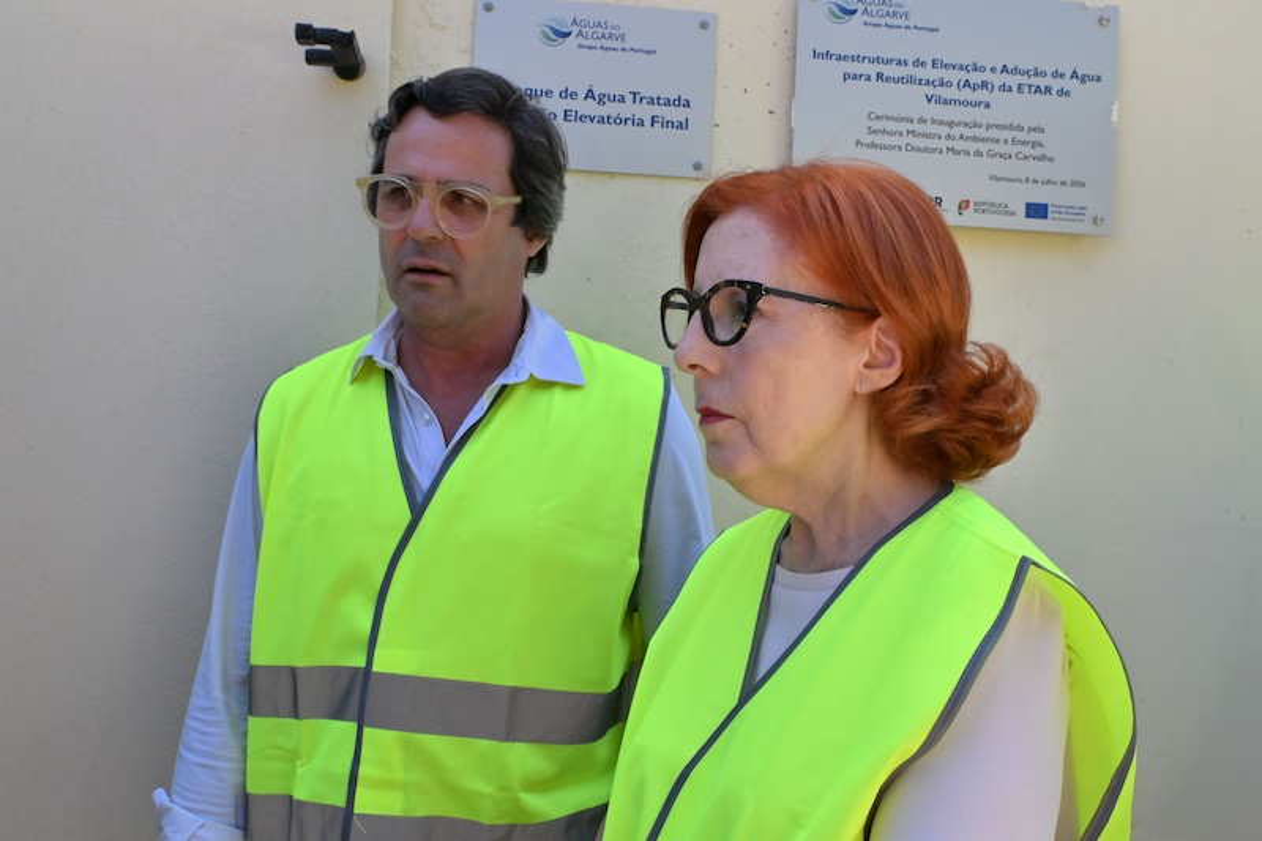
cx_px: 631
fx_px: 1262
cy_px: 420
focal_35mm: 36
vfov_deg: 36.9
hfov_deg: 53.1
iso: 400
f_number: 11
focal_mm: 24
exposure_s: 1/200
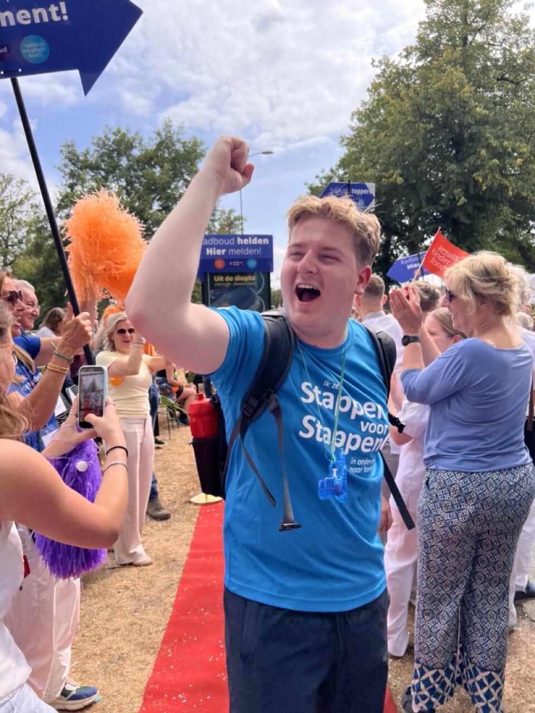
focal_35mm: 26
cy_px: 356
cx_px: 268
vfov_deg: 67.3
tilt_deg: -7.2
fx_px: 536
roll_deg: +3.7
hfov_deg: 53.1
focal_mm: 5.7
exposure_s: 1/2123
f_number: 1.5
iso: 50
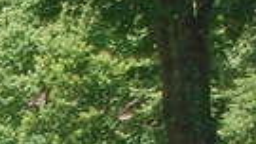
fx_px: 1405
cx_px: -377
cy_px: 419
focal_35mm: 207
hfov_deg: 9.2
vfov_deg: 5.5
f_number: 2.6
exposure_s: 1/320
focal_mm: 4.49
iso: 100
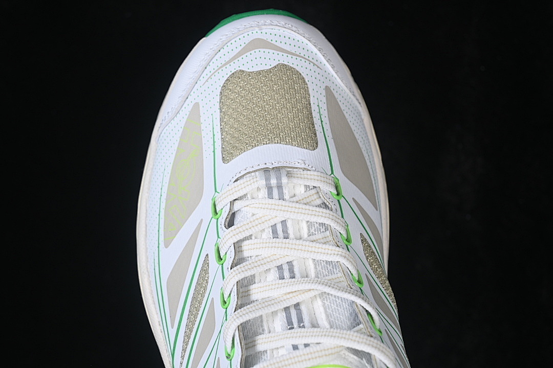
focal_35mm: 75
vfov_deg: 18.2
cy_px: 184
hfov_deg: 27.0
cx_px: 276
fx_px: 1152
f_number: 7.1
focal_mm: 50
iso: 160
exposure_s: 1/80
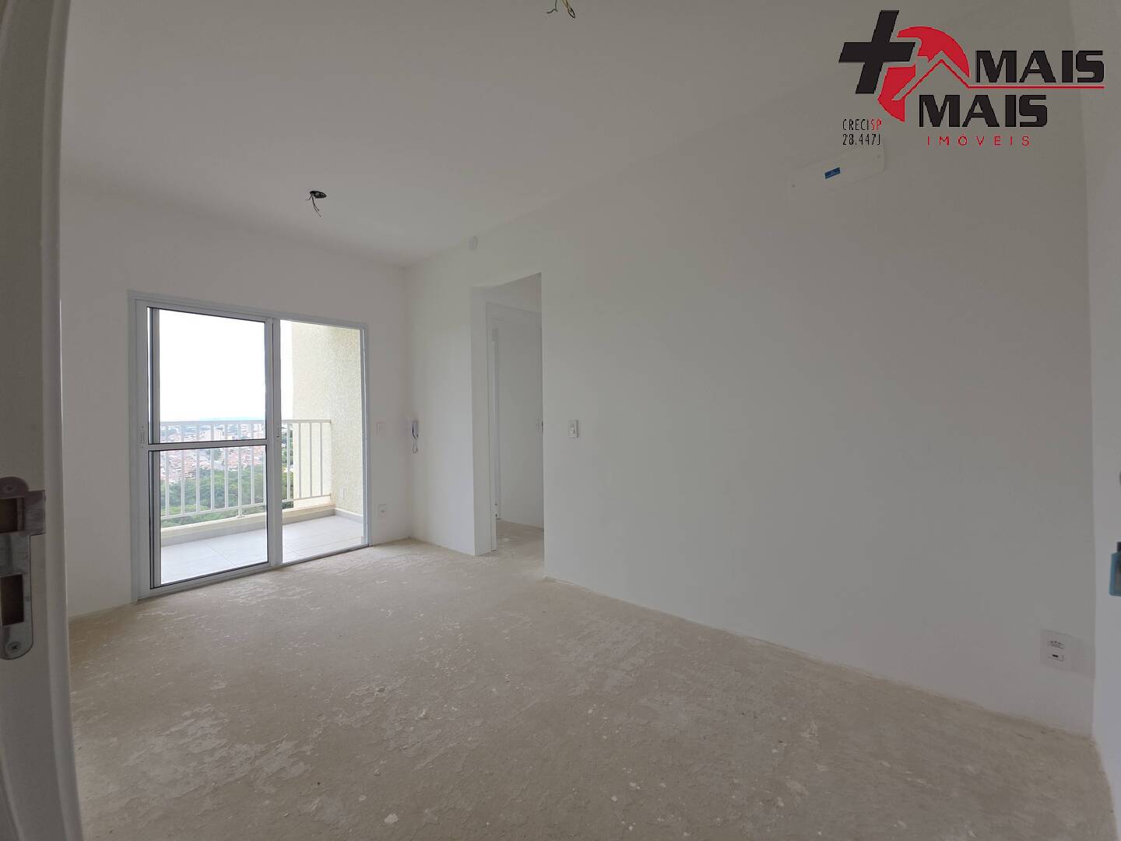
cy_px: 420
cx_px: 560
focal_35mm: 13
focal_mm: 2.2
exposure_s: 1/290
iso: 40
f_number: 1.9
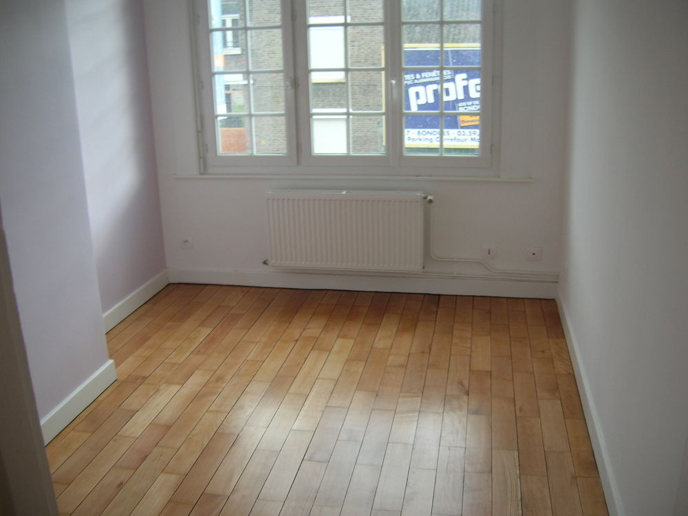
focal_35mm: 34
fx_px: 676
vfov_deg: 41.8
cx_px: 344
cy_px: 258
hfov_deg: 54.0
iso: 50
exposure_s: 1/35
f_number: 2.9
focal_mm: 5.7
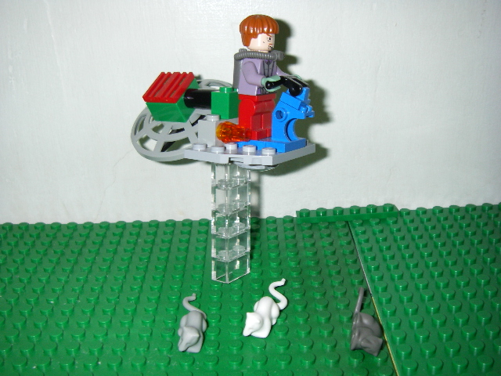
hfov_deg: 42.9
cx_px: 250
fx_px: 637
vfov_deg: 32.9
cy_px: 188
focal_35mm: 44
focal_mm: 7.3
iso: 160
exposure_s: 1/40
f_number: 3.4
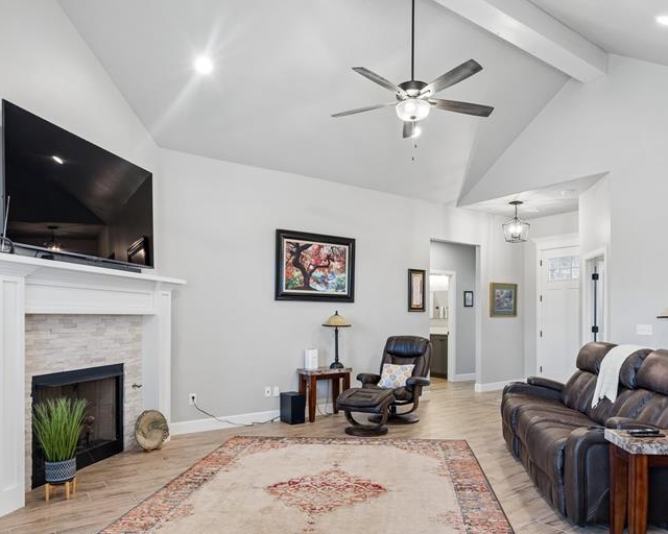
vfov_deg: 58.1
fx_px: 474
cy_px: 330
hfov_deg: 70.1
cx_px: 370
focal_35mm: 24
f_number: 8
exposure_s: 1/6
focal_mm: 16
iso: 200
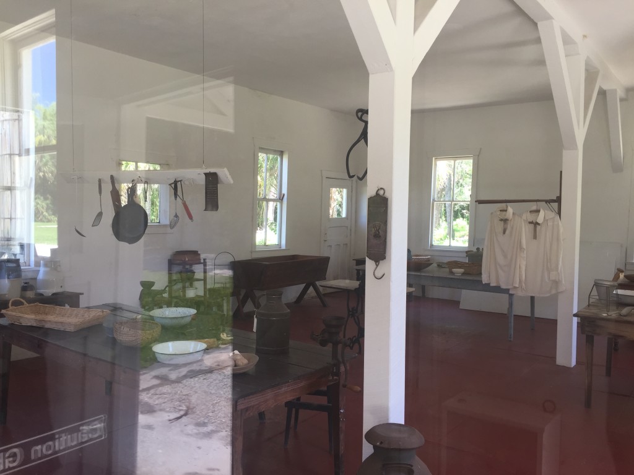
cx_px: 317
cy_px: 238
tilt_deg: -2.3
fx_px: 531
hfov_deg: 61.7
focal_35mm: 29
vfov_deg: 48.2
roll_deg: -1.7
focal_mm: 4.15
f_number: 2.2
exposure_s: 1/60
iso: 32
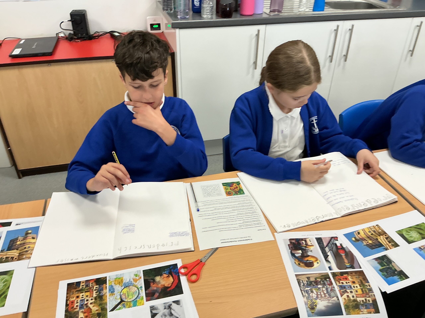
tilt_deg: -35.5
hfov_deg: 61.7
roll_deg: +1.2
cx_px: 212
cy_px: 159
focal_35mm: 29
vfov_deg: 48.2
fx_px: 356
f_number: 1.8
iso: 64
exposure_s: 1/60
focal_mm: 3
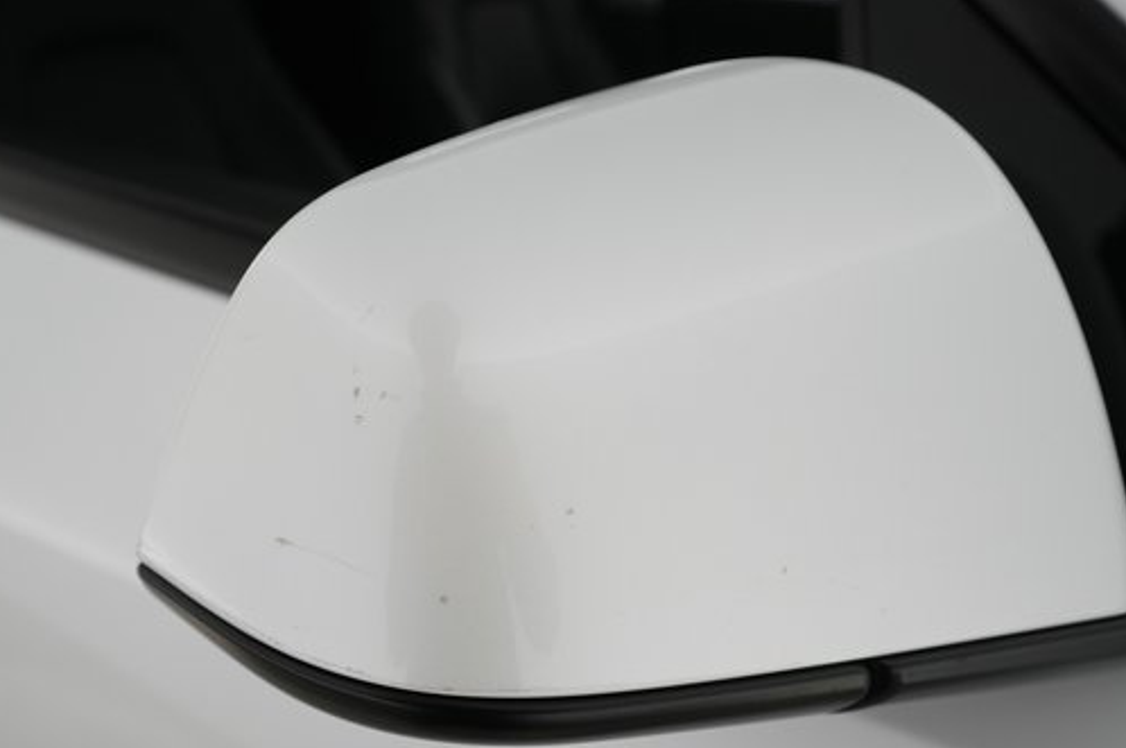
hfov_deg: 52.8
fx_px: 1125
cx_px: 443
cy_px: 438
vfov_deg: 36.7
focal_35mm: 36
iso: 1000
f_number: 4.5
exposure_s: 1/100
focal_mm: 28
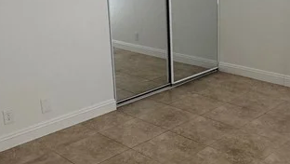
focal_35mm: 50
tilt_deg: -14.7
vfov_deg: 23.9
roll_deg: +1.5
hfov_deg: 41.2
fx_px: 385
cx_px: 168
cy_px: 62
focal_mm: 2.22
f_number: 2.2
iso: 125
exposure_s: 1/120
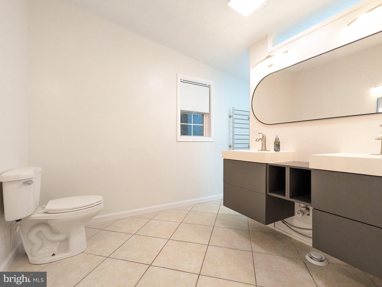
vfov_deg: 78.1
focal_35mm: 16
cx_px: 191
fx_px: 177
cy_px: 144
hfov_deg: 94.5
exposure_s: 1/120
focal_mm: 2.35
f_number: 2.2
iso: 417
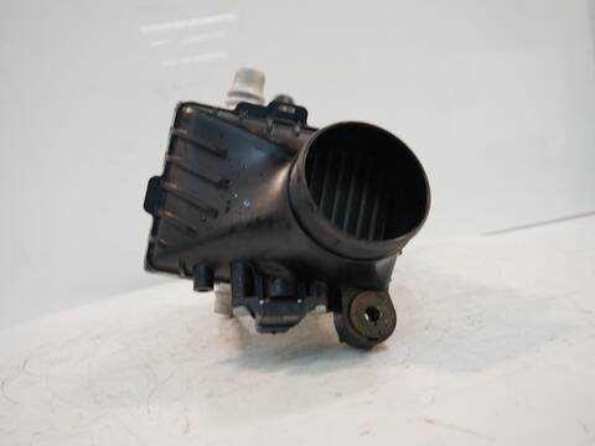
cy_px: 223
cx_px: 298
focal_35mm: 28
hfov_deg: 63.4
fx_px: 481
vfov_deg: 49.7
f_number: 3.5
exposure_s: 1/60
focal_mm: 14
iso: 400
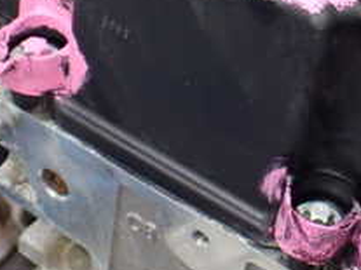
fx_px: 907
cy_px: 87
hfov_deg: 21.2
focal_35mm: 87
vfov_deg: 16.9
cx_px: 413
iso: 800
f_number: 2.3
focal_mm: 5.4
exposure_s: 1/60
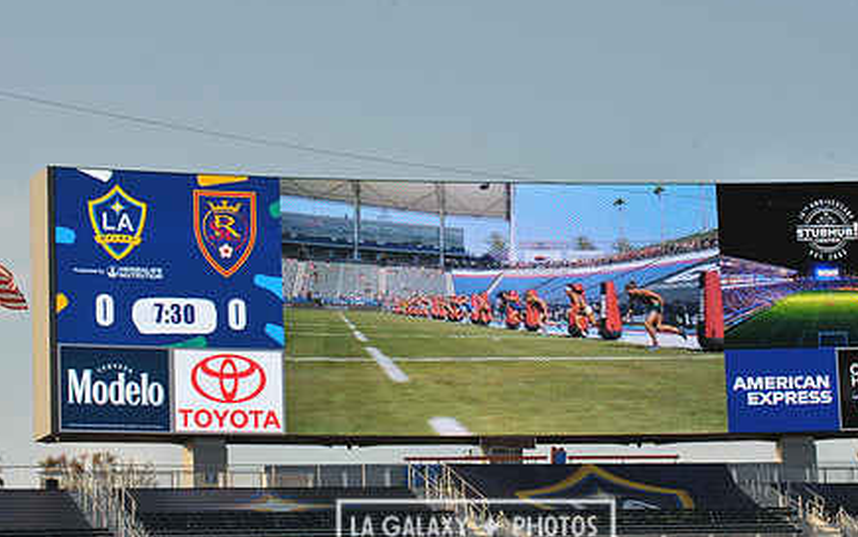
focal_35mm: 163
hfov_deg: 12.8
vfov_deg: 8.0
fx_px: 3812
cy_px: 229
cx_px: 475
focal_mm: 120
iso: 400
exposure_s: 1/500
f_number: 11
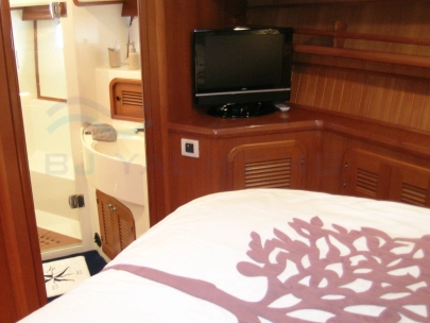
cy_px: 135
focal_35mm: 38
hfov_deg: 48.9
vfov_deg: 37.6
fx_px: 472
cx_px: 192
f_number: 2.8
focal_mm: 5.8
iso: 200
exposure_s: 1/9
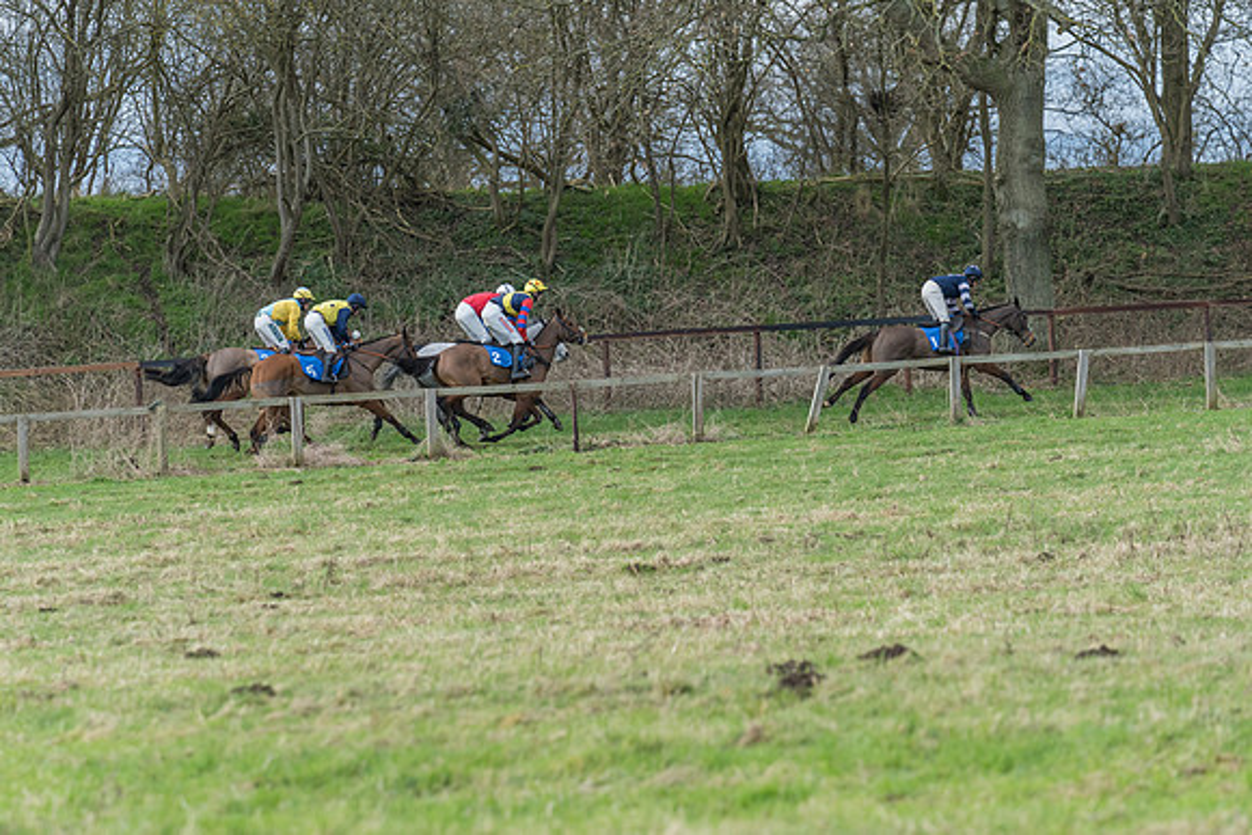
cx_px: 658
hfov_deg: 8.0
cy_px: 348
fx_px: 8999
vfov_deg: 5.3
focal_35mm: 259
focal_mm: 200
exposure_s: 1/1000
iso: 800
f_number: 4
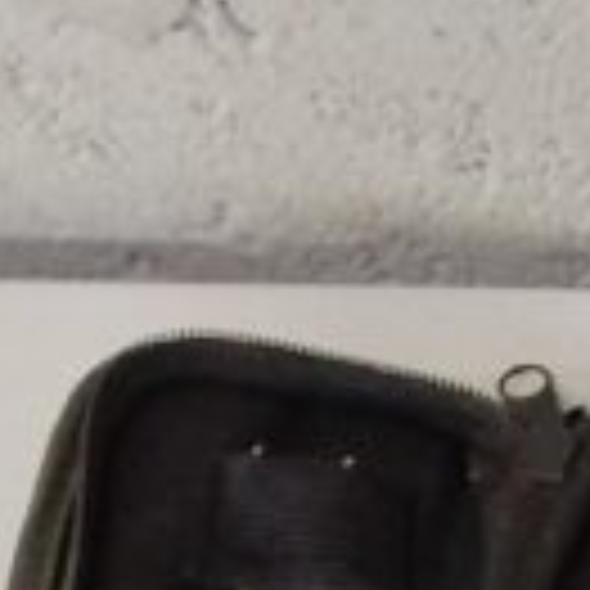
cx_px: 1536
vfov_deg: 8.6
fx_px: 3452
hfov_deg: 8.7
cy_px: 1549
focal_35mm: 179
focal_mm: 4.25
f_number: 1.8
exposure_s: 1/16.7
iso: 822
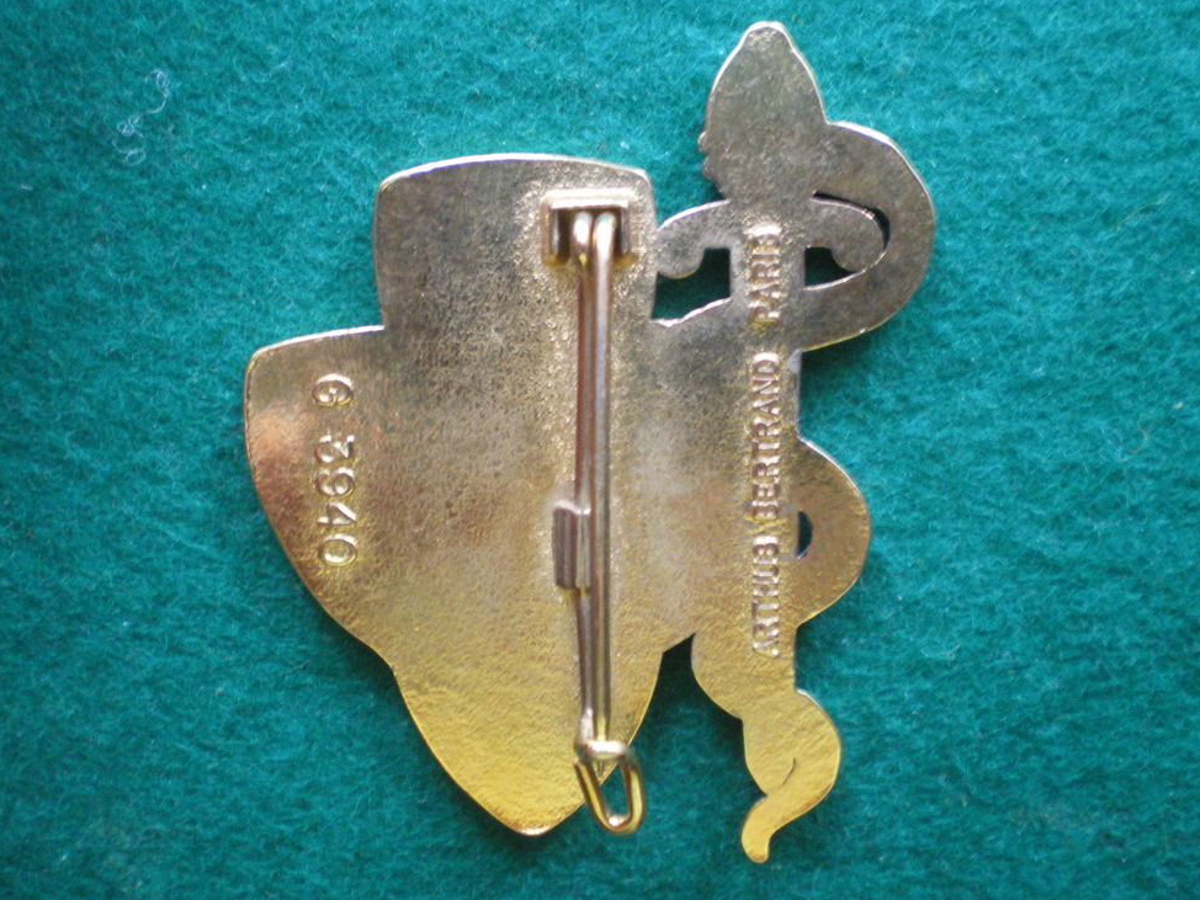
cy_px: 448
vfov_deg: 36.8
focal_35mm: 39
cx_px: 590
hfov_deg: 47.9
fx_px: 1352
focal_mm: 6.3
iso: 400
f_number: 3.1
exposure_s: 1/15
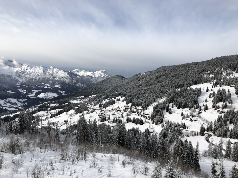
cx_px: 119
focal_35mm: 28
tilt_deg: -2.9
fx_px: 193
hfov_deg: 63.4
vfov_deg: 49.7
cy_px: 89
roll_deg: -1.8
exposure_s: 1/3003
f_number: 1.8
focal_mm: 4
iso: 20
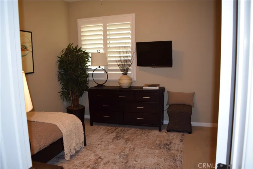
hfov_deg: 67.4
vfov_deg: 47.9
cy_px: 84
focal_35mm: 27
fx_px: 190
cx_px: 126
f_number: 4
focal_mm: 18
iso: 800
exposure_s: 1/60
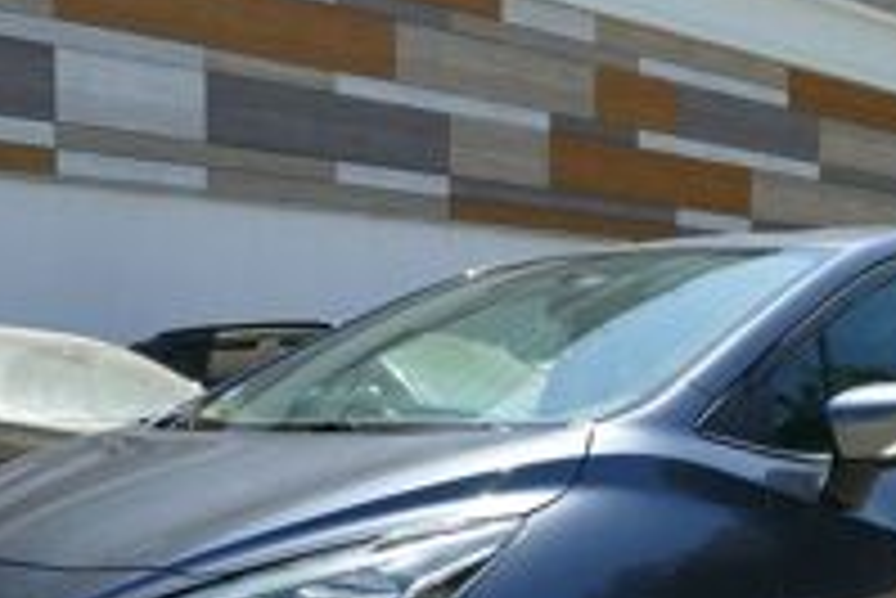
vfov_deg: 17.4
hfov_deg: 26.3
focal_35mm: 77
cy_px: 580
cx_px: 531
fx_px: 1918
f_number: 3
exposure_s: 1/1000
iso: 125
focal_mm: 11.6
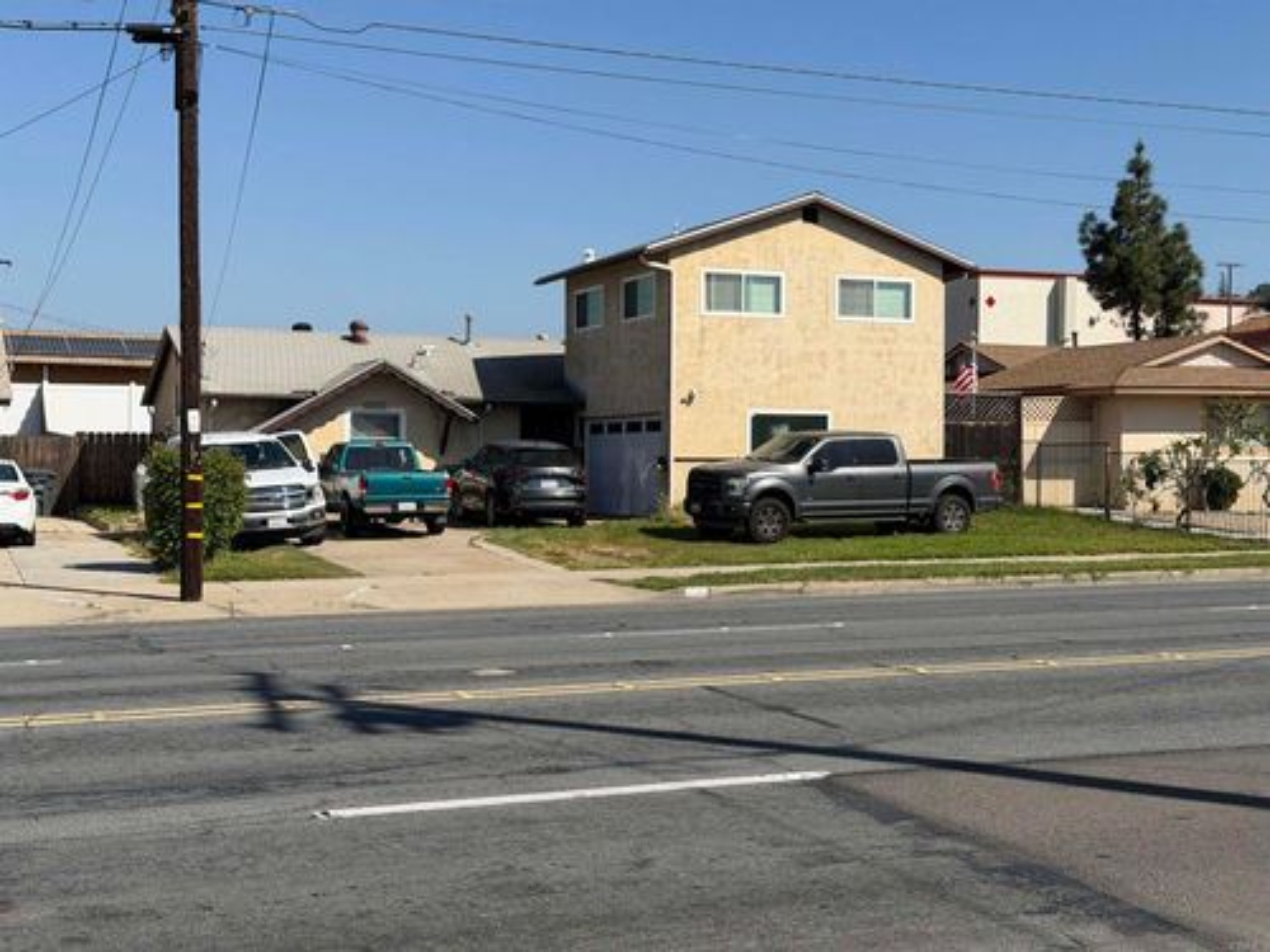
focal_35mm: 48
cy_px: 476
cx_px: 635
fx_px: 1761
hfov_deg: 39.7
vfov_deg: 30.3
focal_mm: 6.76
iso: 64
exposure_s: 1/6536
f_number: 1.78
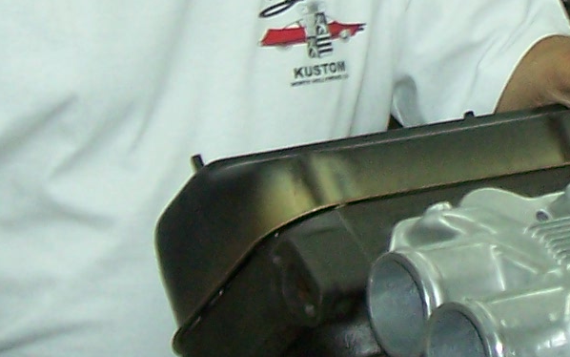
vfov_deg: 6.3
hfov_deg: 10.0
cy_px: -32
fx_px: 3216
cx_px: 591
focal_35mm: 207
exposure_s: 1/60
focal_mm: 6.3
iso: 80
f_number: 2.8
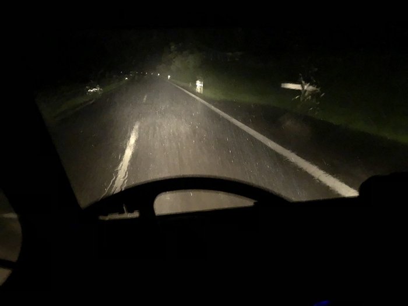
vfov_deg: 49.7
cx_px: 204
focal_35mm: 28
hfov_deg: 63.4
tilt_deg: -15.1
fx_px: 330
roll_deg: +1.5
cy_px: 153
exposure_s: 1/4
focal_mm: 3.99
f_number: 1.8
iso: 2000
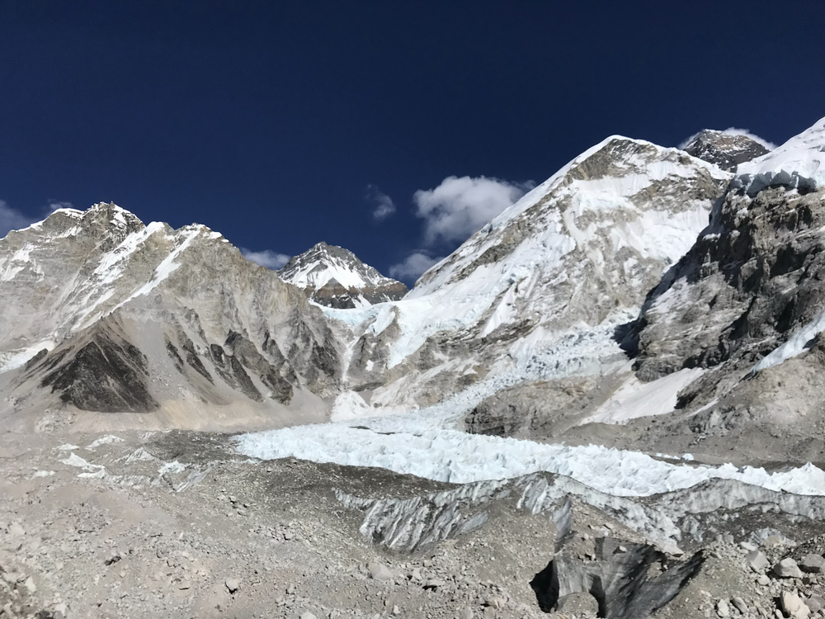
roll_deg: +0.0
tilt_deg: +13.4
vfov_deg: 49.7
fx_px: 667
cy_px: 310
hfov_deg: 63.4
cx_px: 412
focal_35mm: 28
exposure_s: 1/9615
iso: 20
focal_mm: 3.99
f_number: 1.8
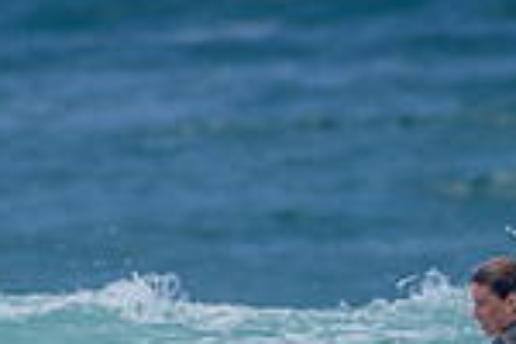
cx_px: 465
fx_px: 34025
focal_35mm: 2374
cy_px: 428
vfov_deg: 0.6
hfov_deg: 0.9
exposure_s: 1/2000
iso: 125
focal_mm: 500
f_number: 5.6
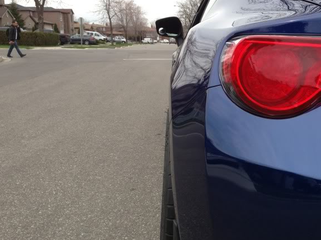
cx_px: 205
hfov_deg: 40.9
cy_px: 118
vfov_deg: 31.5
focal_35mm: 46
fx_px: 426
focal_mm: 4.1
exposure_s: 1/669
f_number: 2.4
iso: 50
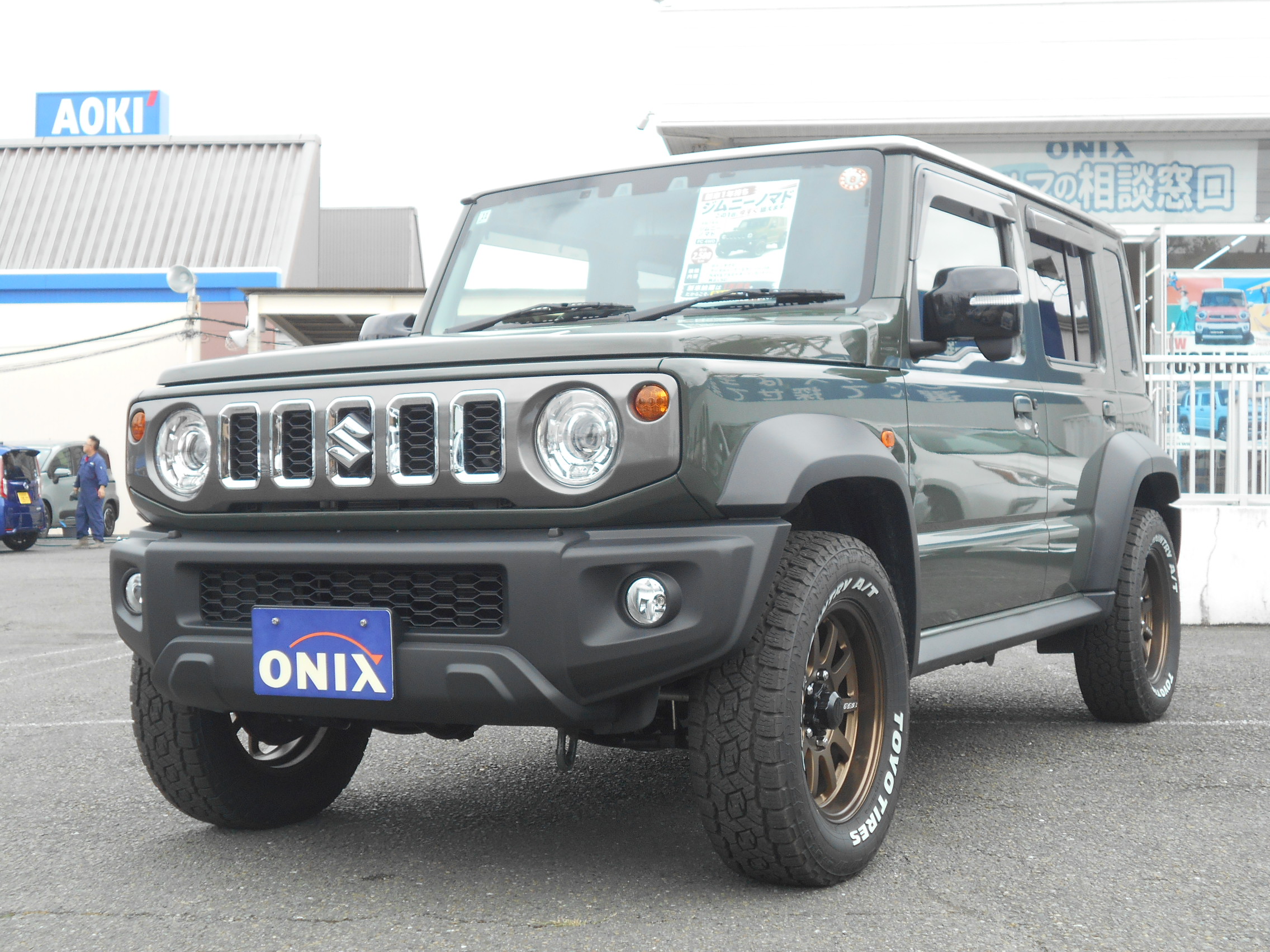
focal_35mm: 50
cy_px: 476
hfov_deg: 38.2
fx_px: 1834
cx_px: 635
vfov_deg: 29.1
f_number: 4.5
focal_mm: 8.8
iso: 110
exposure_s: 1/250
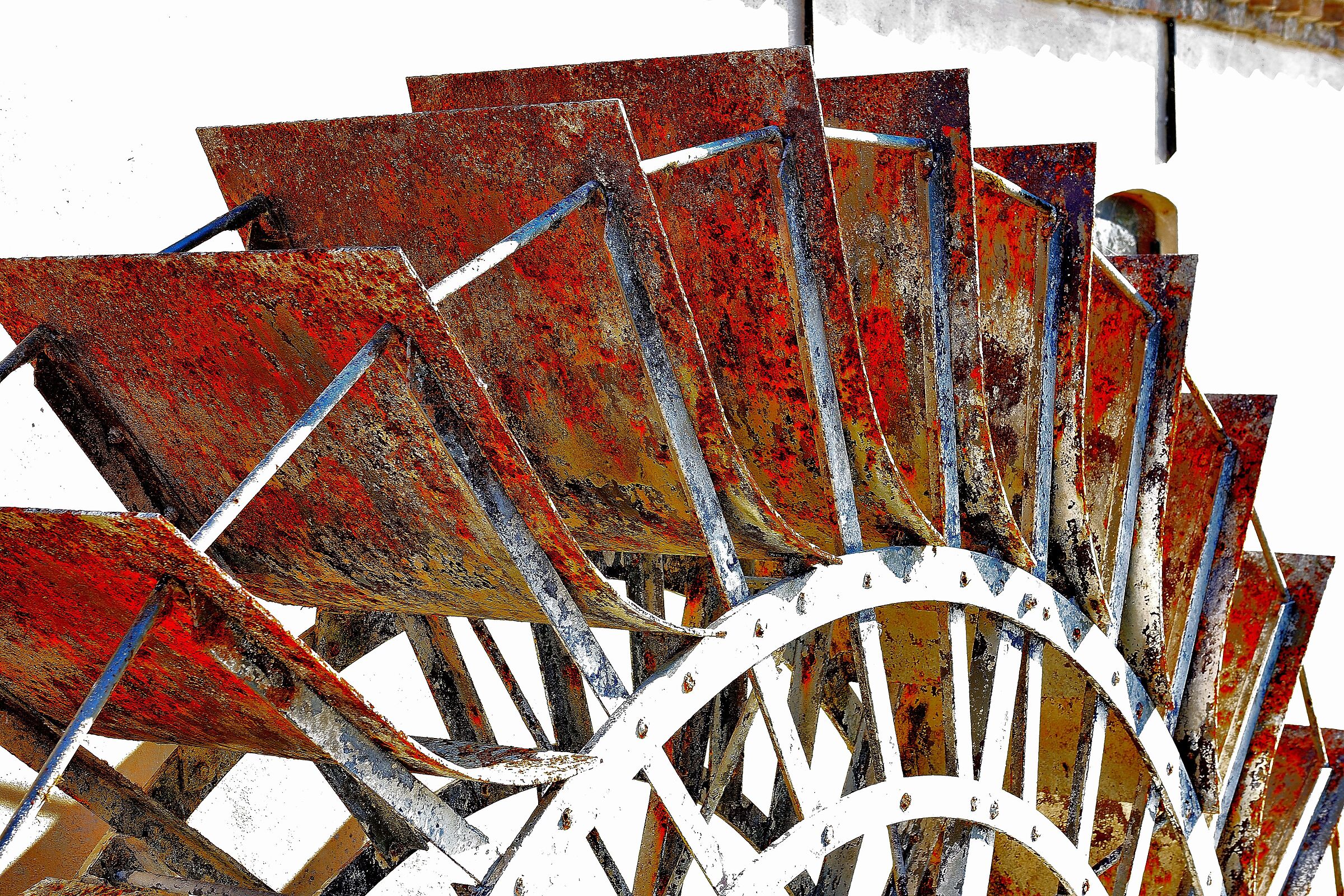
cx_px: 672
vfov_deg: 19.5
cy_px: 448
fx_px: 2613
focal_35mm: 70
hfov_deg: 28.8
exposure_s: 1/6
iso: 100
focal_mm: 70
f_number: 13
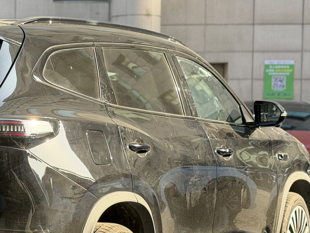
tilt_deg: -3.1
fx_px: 1048
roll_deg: -0.1
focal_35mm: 117
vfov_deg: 12.6
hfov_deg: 16.5
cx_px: 3
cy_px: 168
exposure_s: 1/646
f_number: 1.78
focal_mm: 6.76
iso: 100
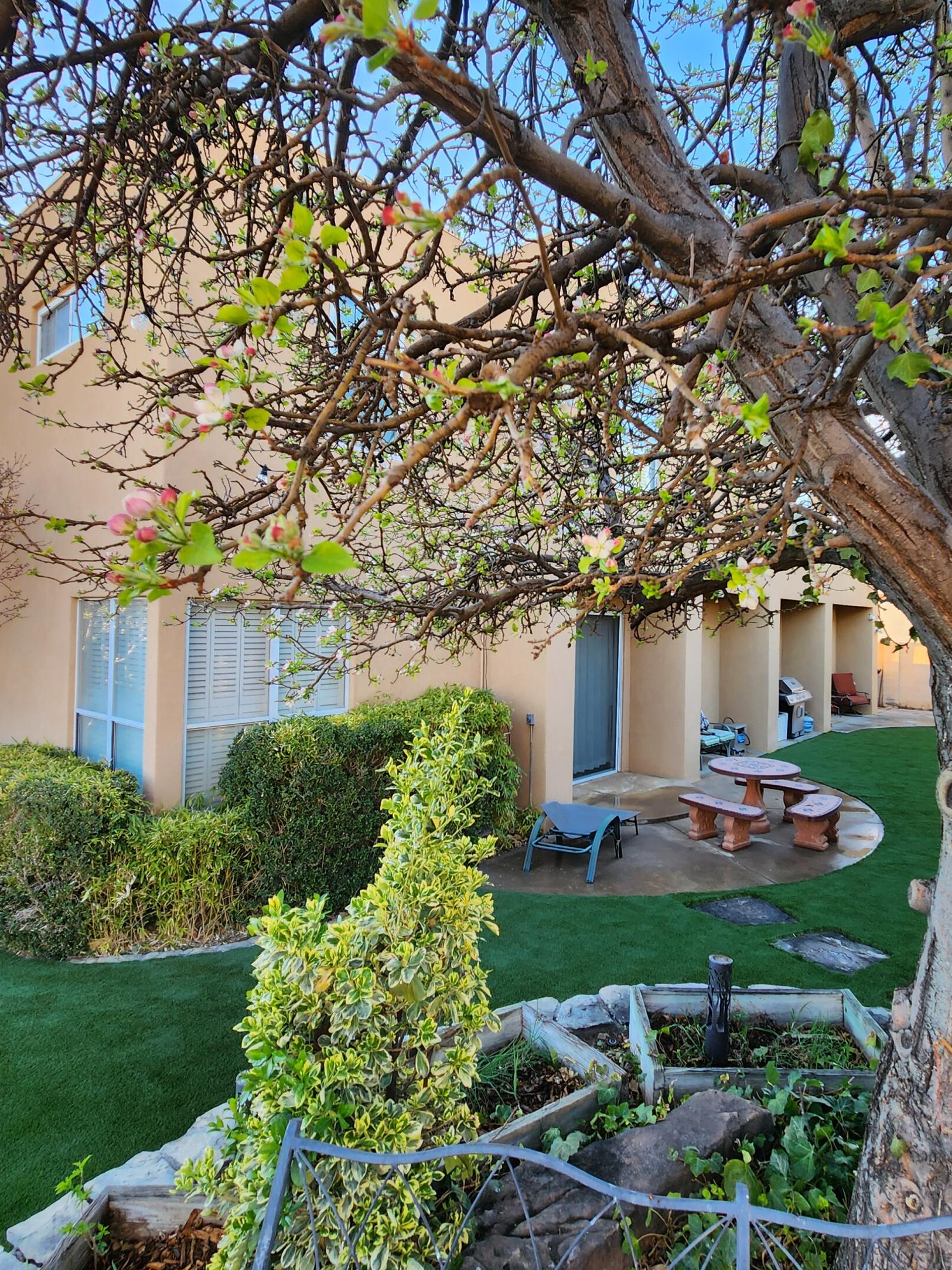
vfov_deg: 87.7
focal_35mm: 18
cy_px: 618
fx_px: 660
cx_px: 562
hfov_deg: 71.0
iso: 64
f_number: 2.2
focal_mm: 2.2
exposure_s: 1/120
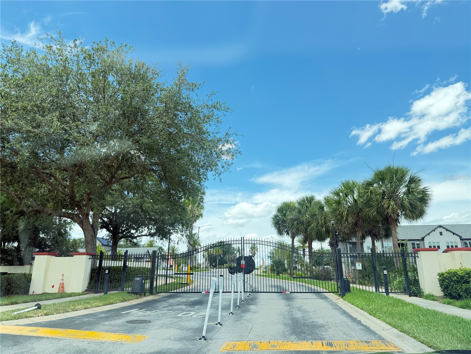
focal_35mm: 24
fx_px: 327
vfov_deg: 56.8
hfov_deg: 71.6
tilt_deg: +16.6
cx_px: 236
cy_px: 177
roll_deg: +0.4
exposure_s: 1/831
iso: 100
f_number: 1.78
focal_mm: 6.76
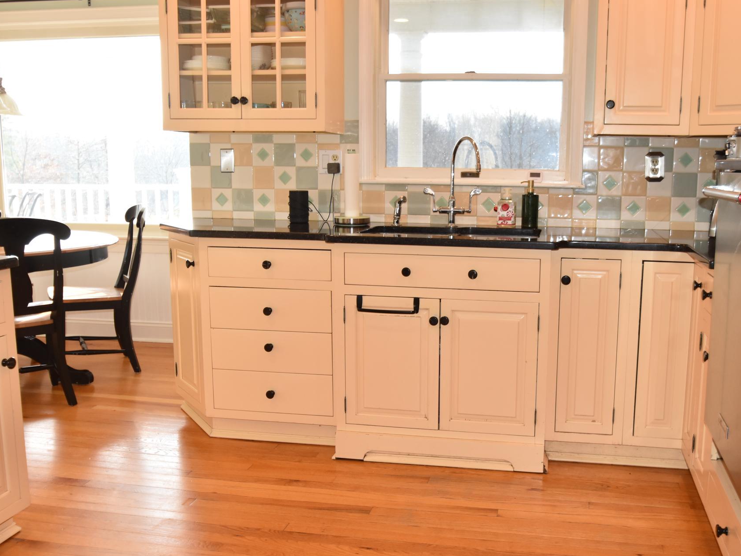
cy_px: 297
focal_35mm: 35
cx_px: 440
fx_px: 749
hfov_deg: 52.3
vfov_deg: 40.7
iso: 640
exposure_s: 1/125
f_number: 5.6
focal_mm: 20
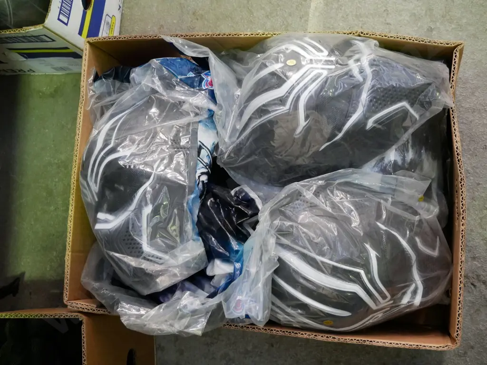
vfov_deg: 32.9
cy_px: 182
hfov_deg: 42.9
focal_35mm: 44
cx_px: 244
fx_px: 619
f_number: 4.2
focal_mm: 22
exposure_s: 1/60
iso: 2500
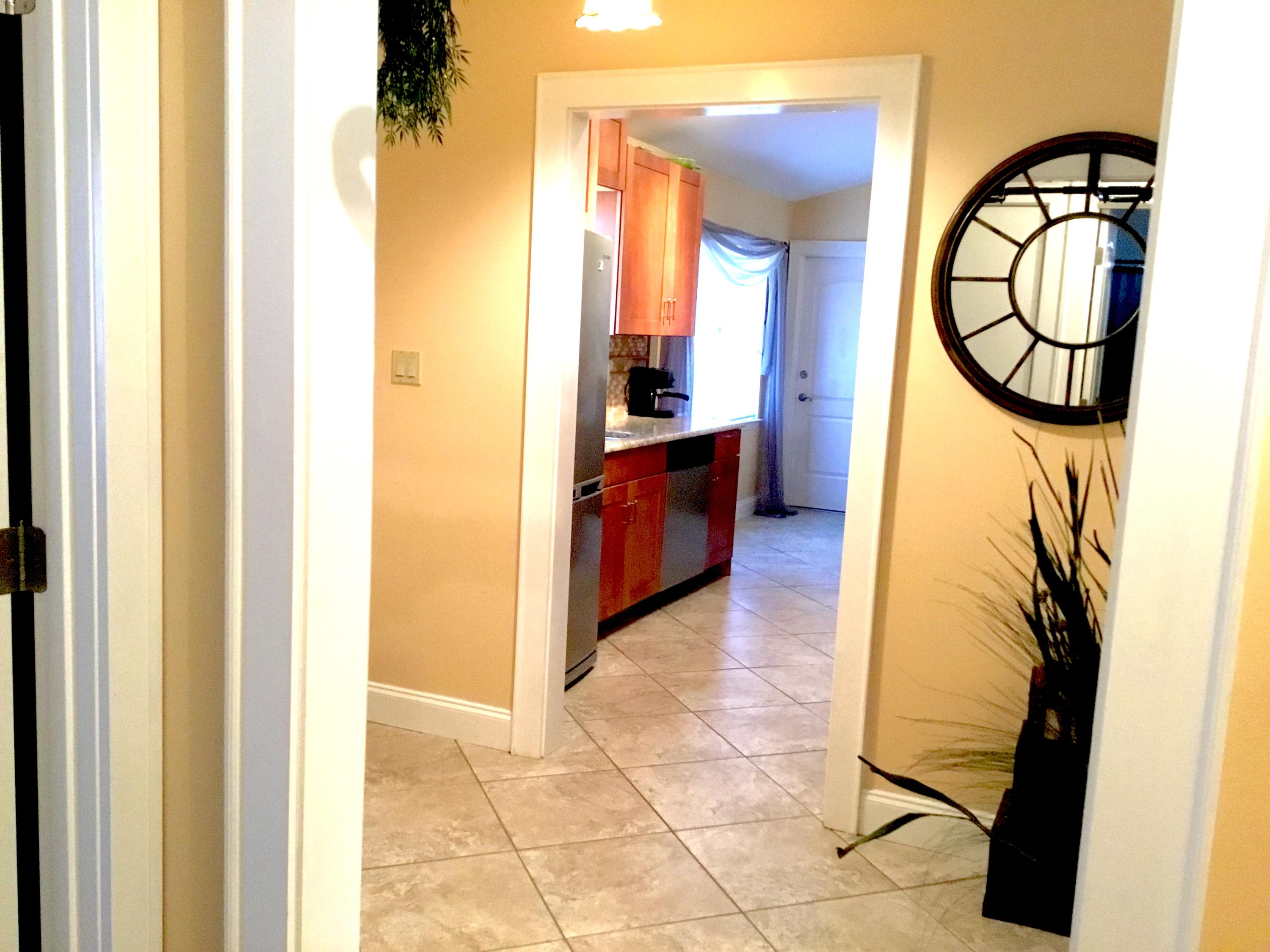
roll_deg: -1.6
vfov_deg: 45.4
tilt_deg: -6.4
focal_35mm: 31
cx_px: 635
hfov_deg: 58.4
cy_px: 476
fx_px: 1137
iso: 200
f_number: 2.4
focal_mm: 3.3
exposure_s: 1/30
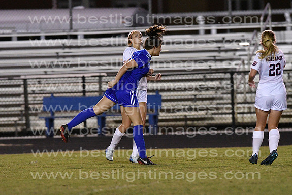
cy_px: 98
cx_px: 146
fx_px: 3684
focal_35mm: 454
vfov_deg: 3.0
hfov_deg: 4.5
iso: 10000
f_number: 3.5
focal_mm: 300
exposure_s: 1/640
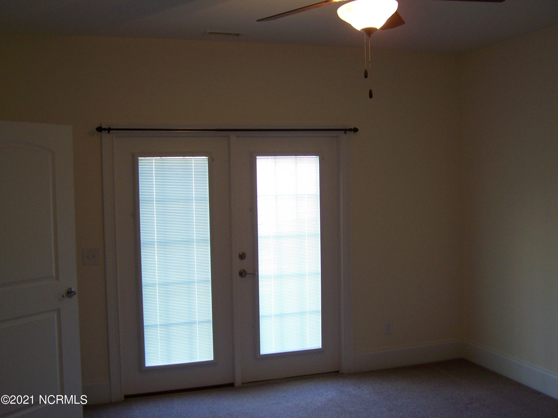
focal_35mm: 38
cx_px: 279
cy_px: 209
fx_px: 613
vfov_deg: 37.7
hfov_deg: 49.0
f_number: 2.8
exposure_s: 1/30
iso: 125
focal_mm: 6.3
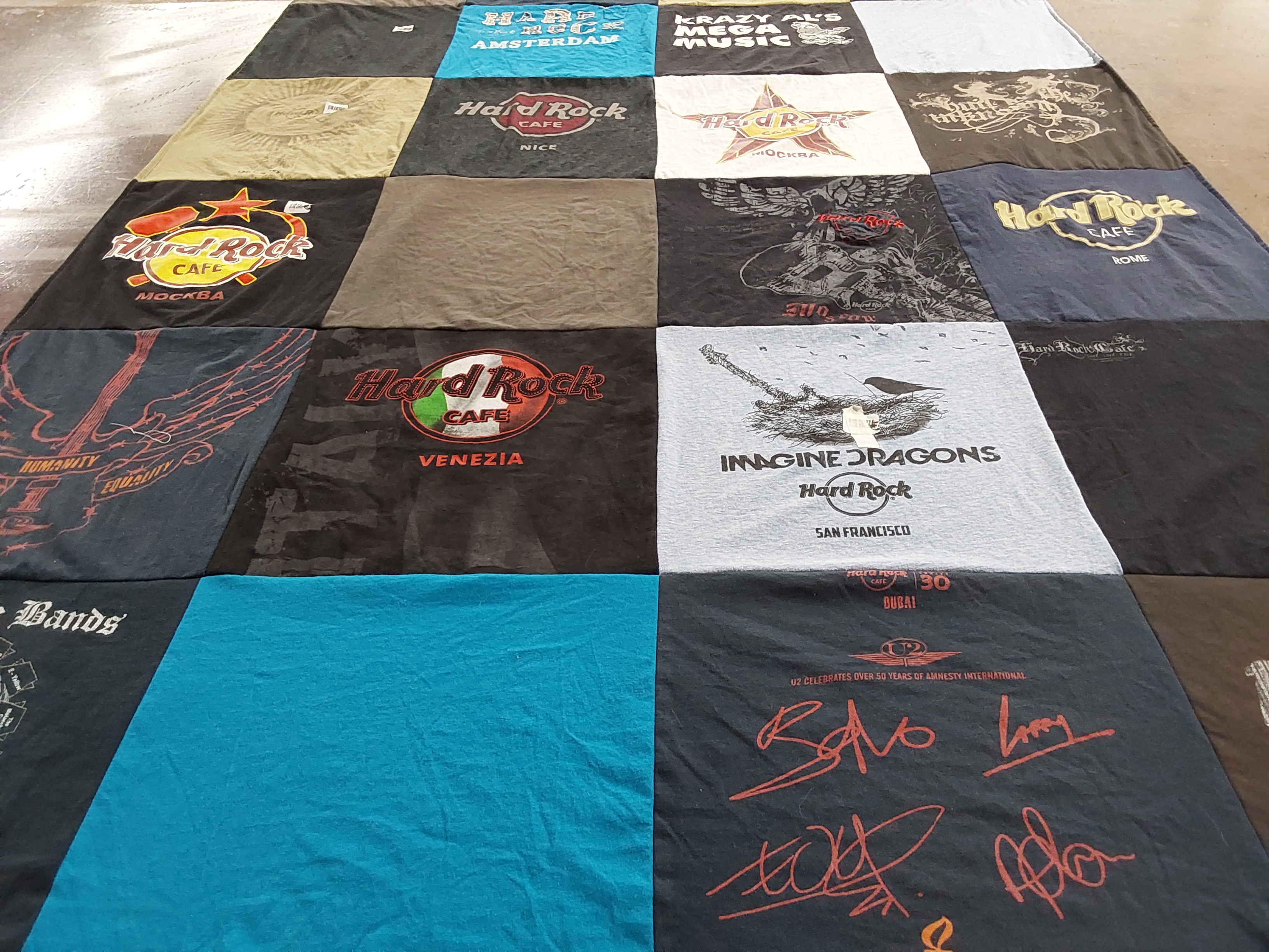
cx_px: 634
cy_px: 476
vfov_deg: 49.7
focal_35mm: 28
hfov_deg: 63.4
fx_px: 1026
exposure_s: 1/60
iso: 200
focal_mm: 2.91
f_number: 1.9
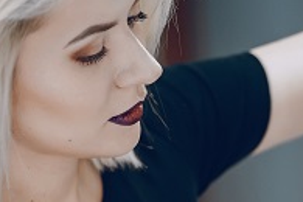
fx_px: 2197
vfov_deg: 5.2
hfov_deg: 7.8
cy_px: 277
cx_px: 317
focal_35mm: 261
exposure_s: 1/200
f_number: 2
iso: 800
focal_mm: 85
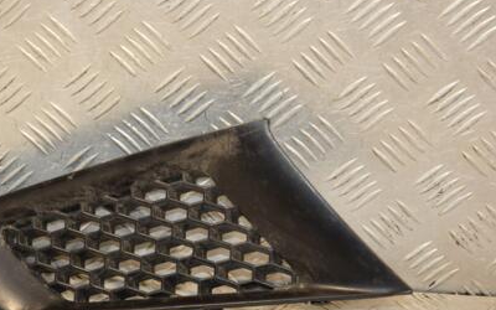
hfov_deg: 18.9
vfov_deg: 11.9
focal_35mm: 110
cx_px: 175
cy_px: 191
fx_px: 1487
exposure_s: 1/200
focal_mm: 48
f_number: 5.6
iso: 800
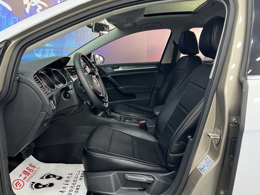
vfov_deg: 53.1
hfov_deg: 67.3
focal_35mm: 26
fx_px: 195
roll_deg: -0.9
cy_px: 98
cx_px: 130
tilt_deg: -12.5
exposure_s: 1/50
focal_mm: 5.7
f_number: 1.5
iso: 400
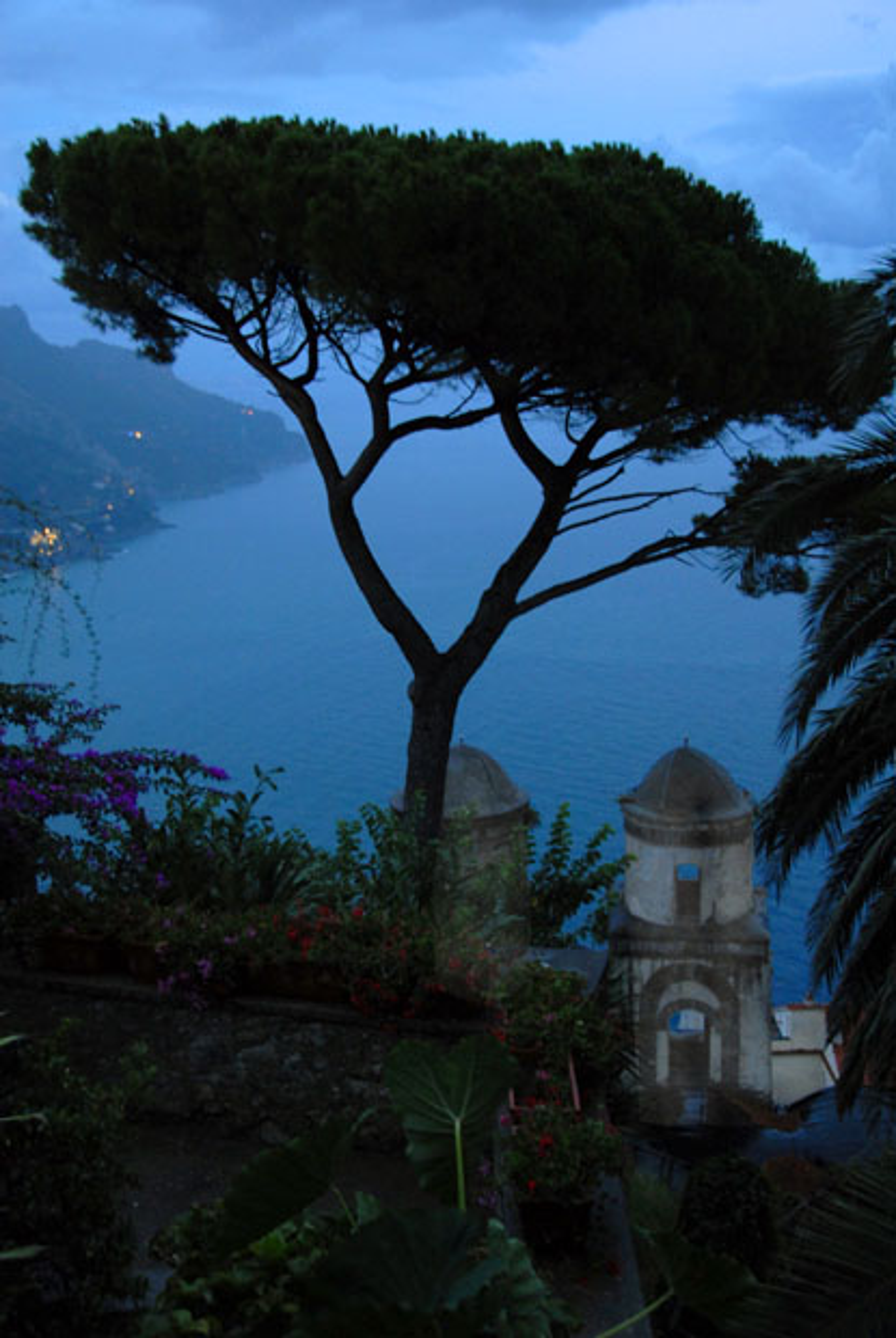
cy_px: 669
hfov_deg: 33.1
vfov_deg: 47.9
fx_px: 1508
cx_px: 448
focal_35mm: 40
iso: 500
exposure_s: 1/8
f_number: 4
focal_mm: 27
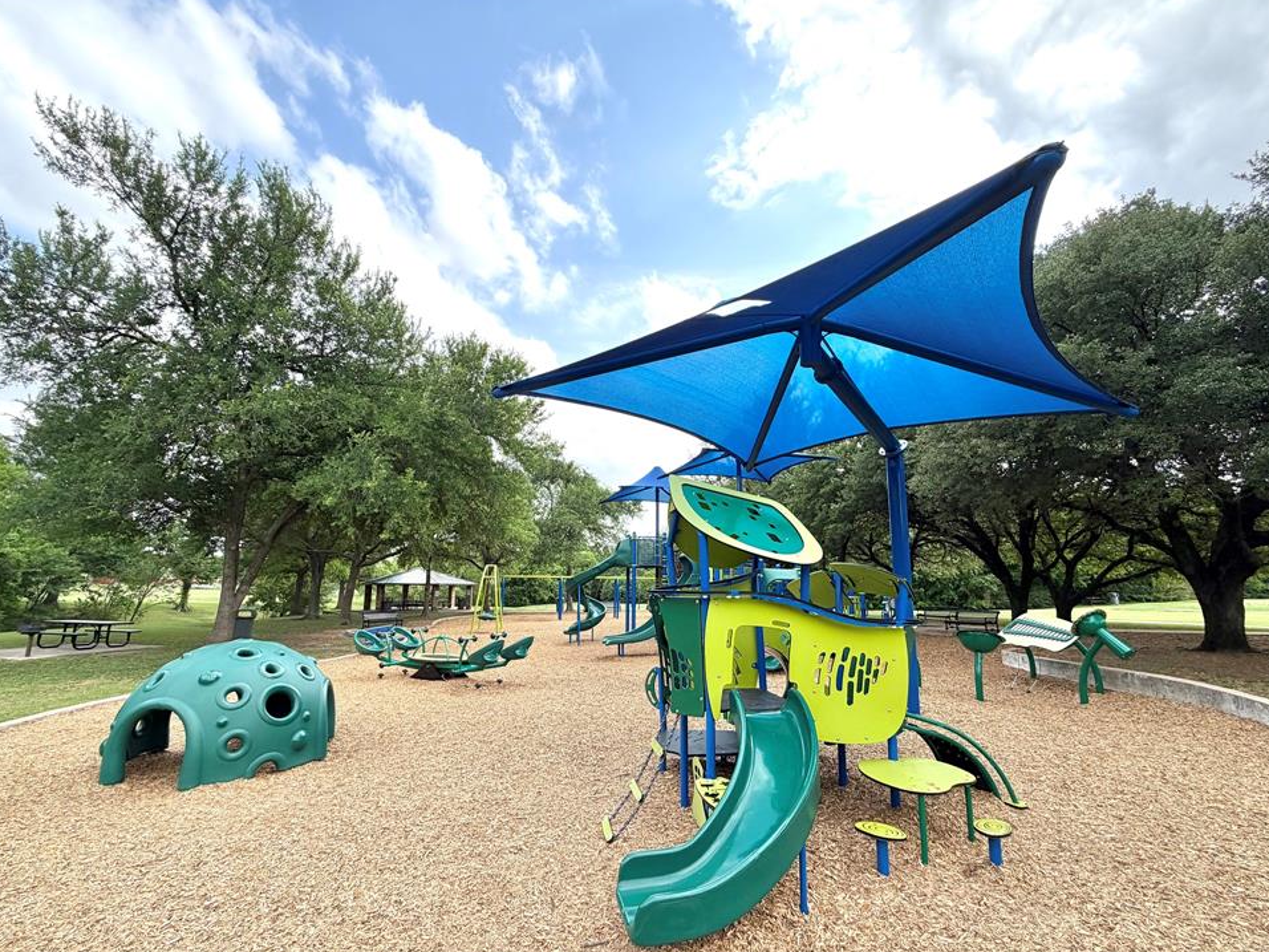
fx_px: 550
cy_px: 499
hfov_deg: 98.2
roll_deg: -1.4
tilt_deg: +8.8
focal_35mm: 15
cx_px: 631
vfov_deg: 81.7
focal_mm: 2.22
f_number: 2.2
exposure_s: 1/770
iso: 32
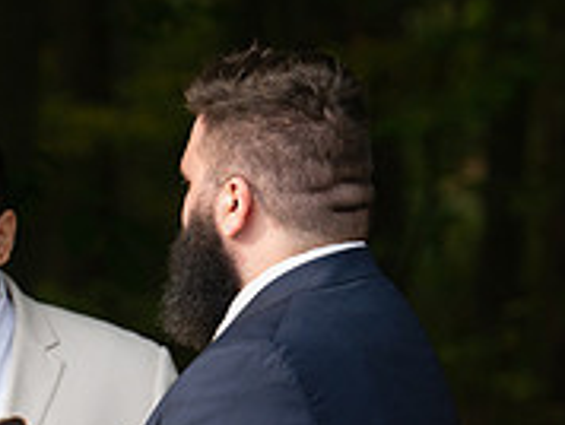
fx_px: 6913
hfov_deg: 4.7
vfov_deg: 3.5
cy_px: 525
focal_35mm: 423
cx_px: -108
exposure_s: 1/800
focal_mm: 135
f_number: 4.5
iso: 640
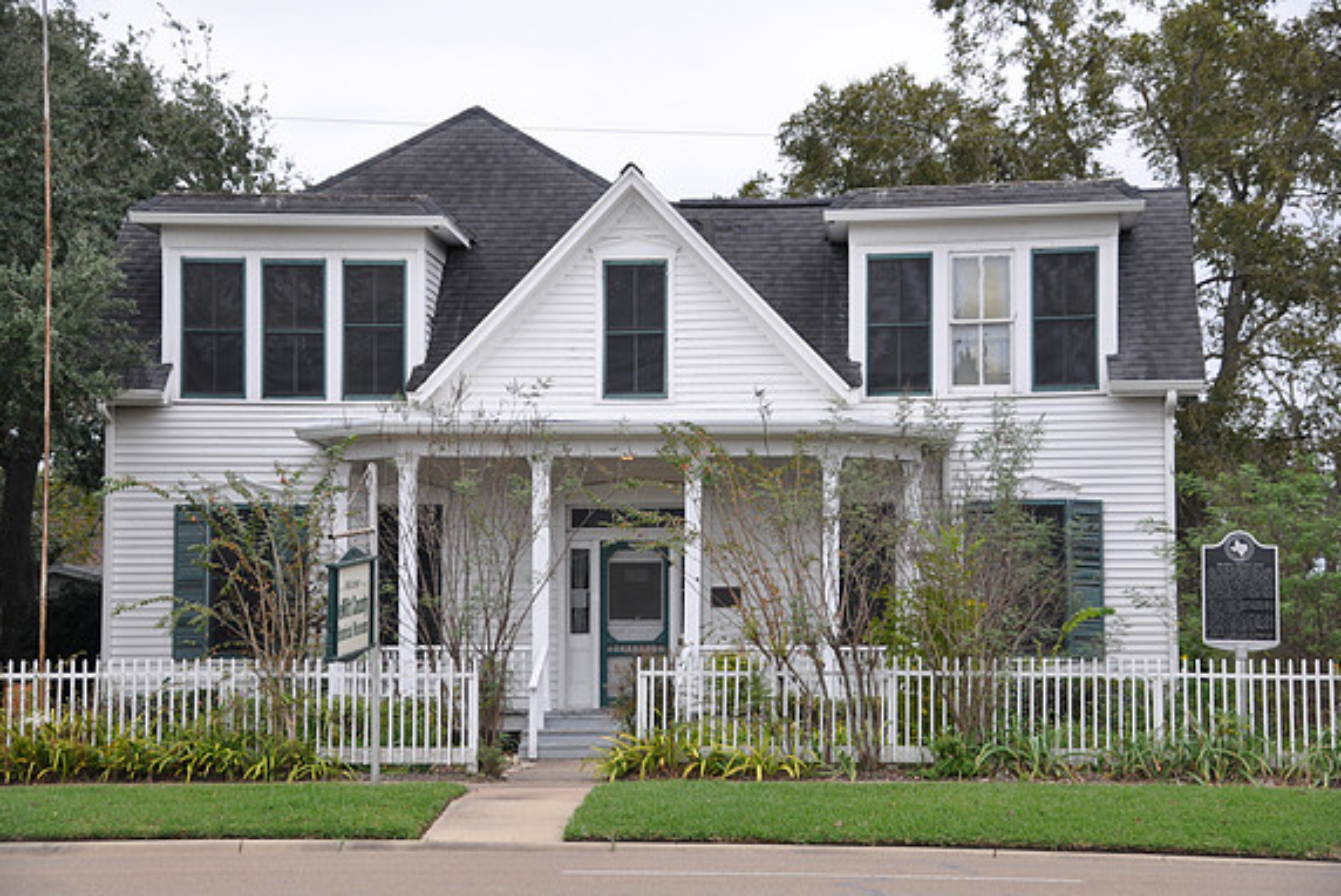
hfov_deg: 23.9
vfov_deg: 16.1
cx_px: 673
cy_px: 449
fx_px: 3168
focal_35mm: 85
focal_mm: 56
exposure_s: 1/125
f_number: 5.6
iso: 200
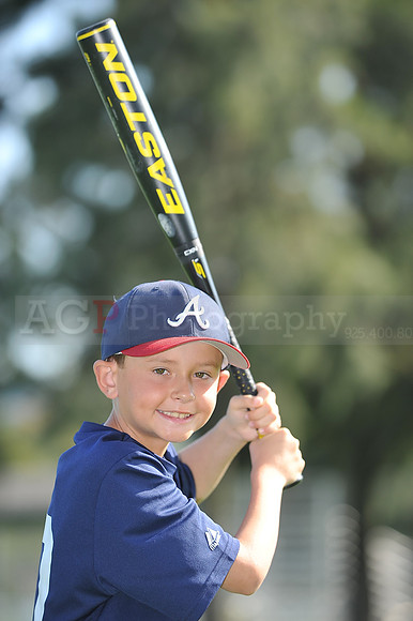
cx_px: 206
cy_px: 310
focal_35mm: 200
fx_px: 3446
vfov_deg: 10.3
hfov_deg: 6.9
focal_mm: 200
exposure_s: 1/640
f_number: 4.5
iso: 200
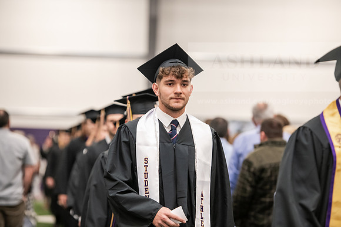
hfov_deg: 13.2
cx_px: 170
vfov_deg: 8.9
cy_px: 114
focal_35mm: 155
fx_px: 1468
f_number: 3.2
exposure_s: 1/200
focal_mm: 155
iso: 2500
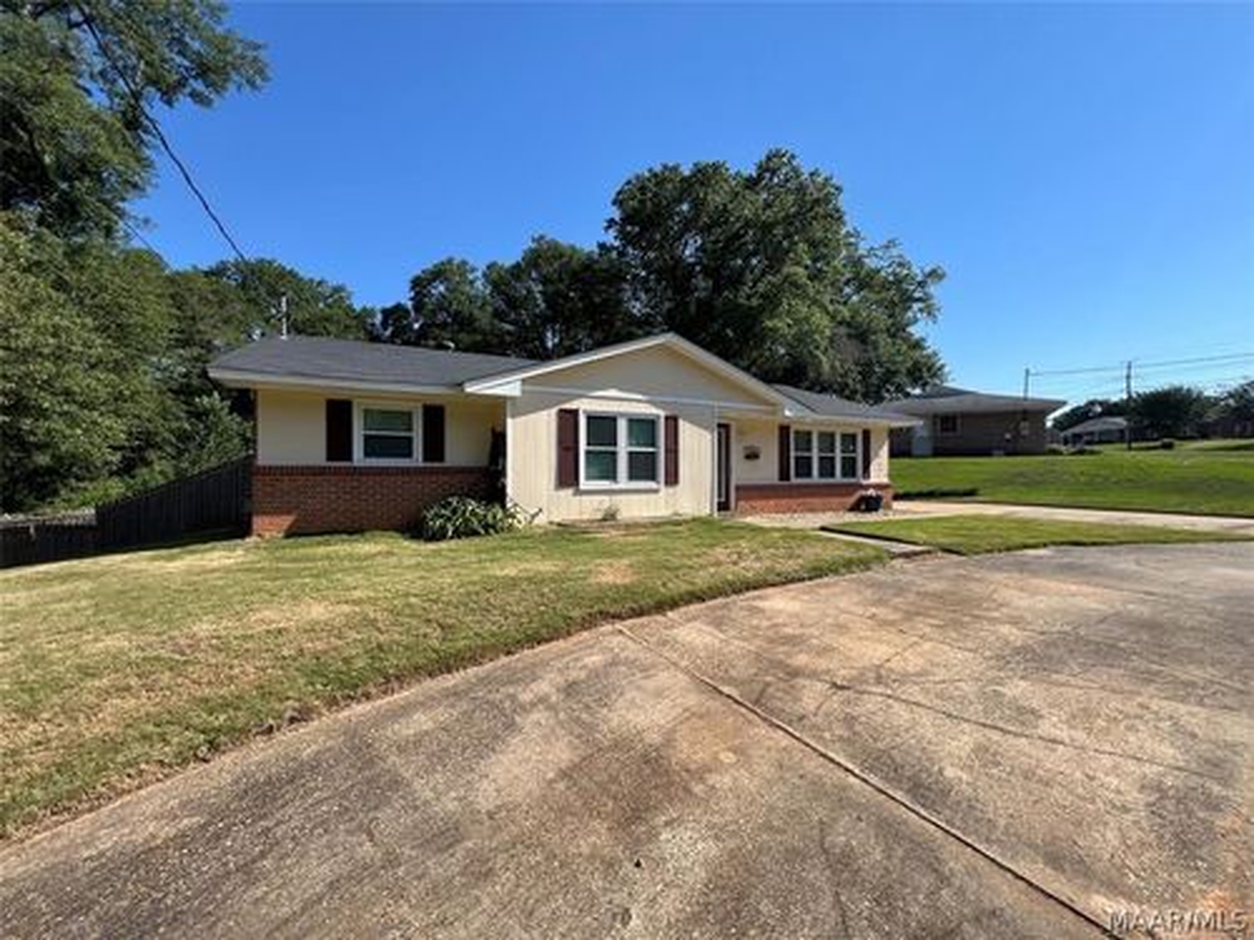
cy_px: 470
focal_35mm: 13
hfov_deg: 106.2
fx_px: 471
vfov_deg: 89.9
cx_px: 627
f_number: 1.8
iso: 32
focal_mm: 1.57
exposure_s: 1/1206
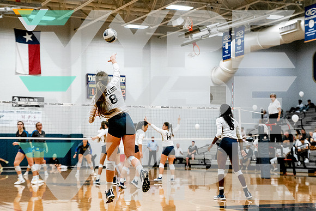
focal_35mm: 73
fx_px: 643
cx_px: 143
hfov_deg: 27.6
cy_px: 125
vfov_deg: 18.6
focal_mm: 62
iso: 2000
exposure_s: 1/1500
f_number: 2.8
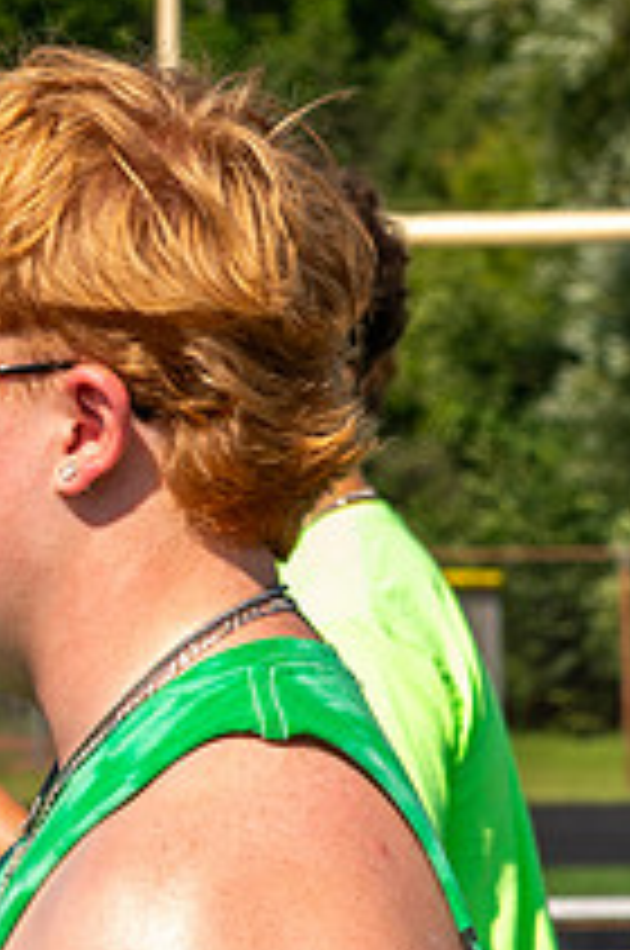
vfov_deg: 3.7
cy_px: 437
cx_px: -43
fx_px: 14616
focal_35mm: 555
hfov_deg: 2.5
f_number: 13
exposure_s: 1/400
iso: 1250
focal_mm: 120
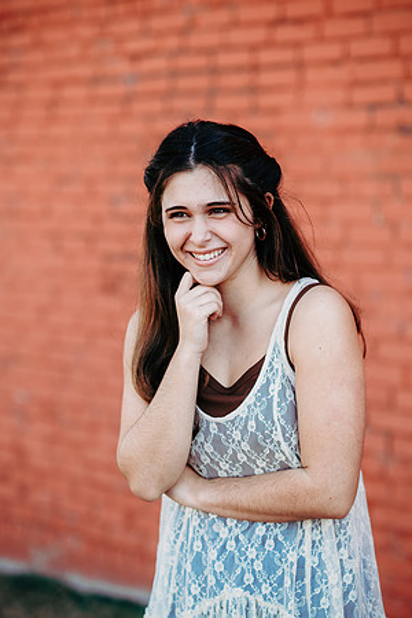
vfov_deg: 23.9
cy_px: 309
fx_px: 1459
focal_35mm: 85
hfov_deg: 16.1
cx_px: 206
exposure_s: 1/400
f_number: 2.2
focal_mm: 85
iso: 100
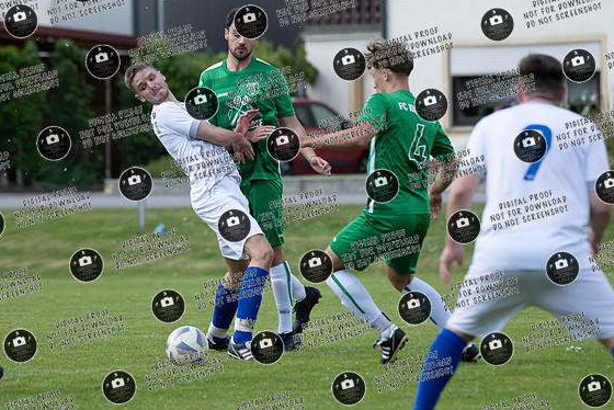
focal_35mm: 333
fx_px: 5682
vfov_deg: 4.1
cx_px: 253
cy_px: 171
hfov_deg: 6.2
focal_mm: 260
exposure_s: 1/1600
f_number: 5.6
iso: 1000
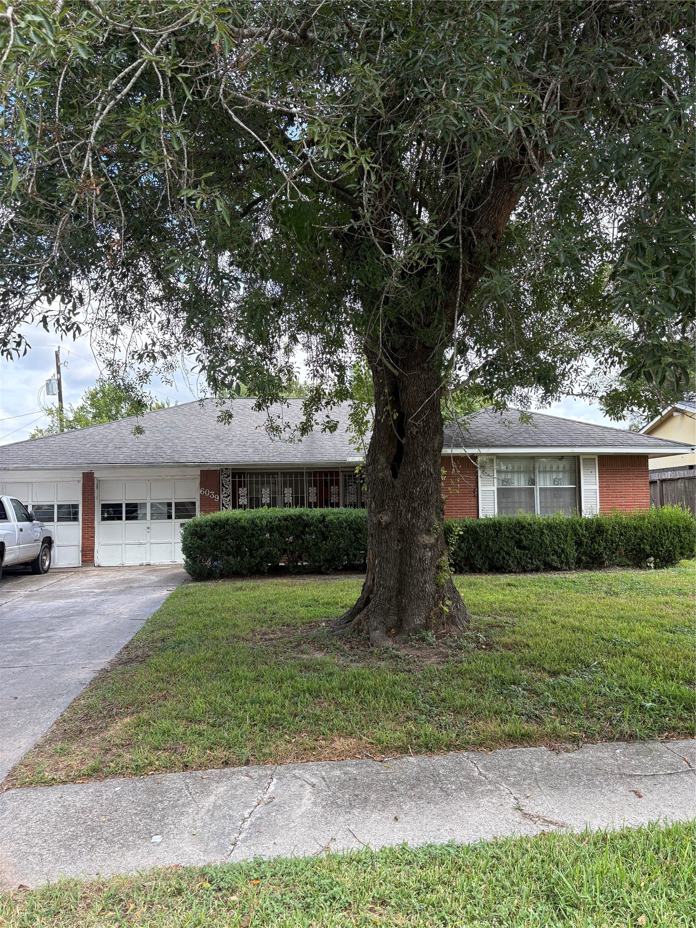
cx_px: 348
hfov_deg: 53.1
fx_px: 697
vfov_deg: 67.3
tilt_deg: +5.4
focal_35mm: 26
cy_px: 464
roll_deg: +0.9
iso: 64
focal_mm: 5.96
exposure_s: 1/496
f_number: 1.6
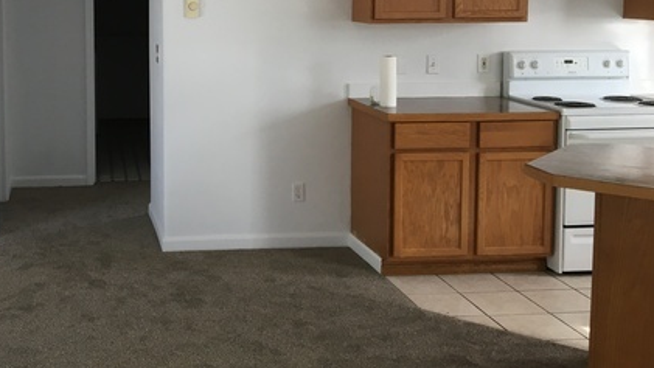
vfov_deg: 23.5
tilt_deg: -2.7
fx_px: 867
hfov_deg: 40.0
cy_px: 54
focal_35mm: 50
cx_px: 150
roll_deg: -0.4
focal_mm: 4.15
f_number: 2.2
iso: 25
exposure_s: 1/40
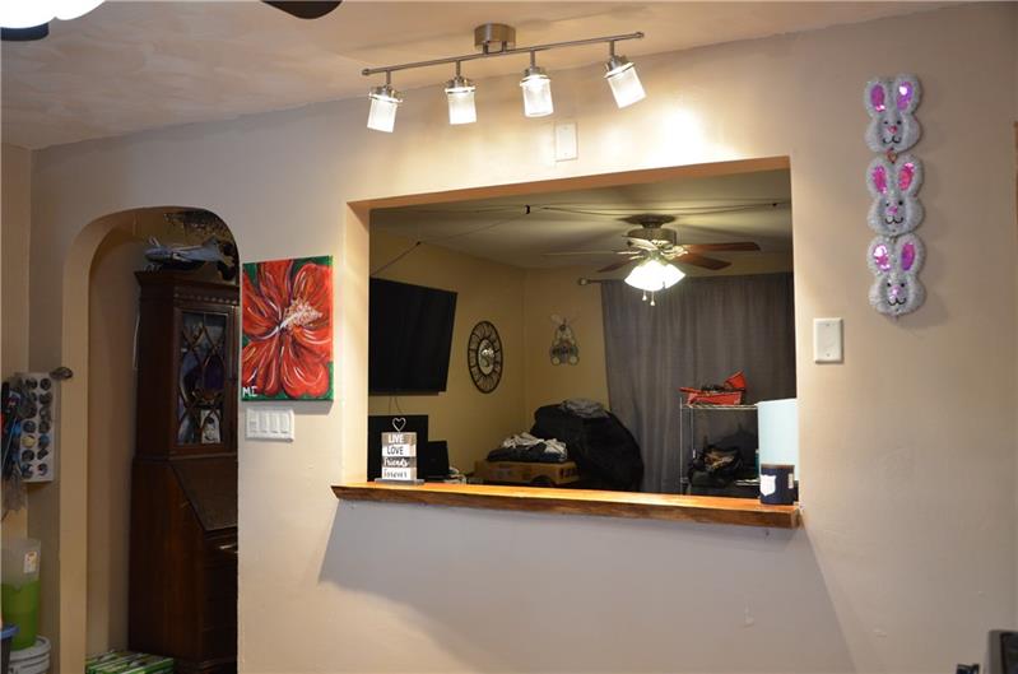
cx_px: 509
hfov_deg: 53.2
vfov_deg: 36.7
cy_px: 337
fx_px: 1016
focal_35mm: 36
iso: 900
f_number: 3.8
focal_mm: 24
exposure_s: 1/30
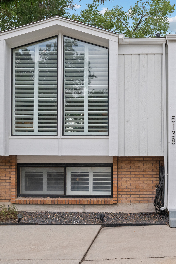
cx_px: 129
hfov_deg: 28.9
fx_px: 337
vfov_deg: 42.7
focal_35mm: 46
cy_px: 130
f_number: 8
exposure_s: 1/1600
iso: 800
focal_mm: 30
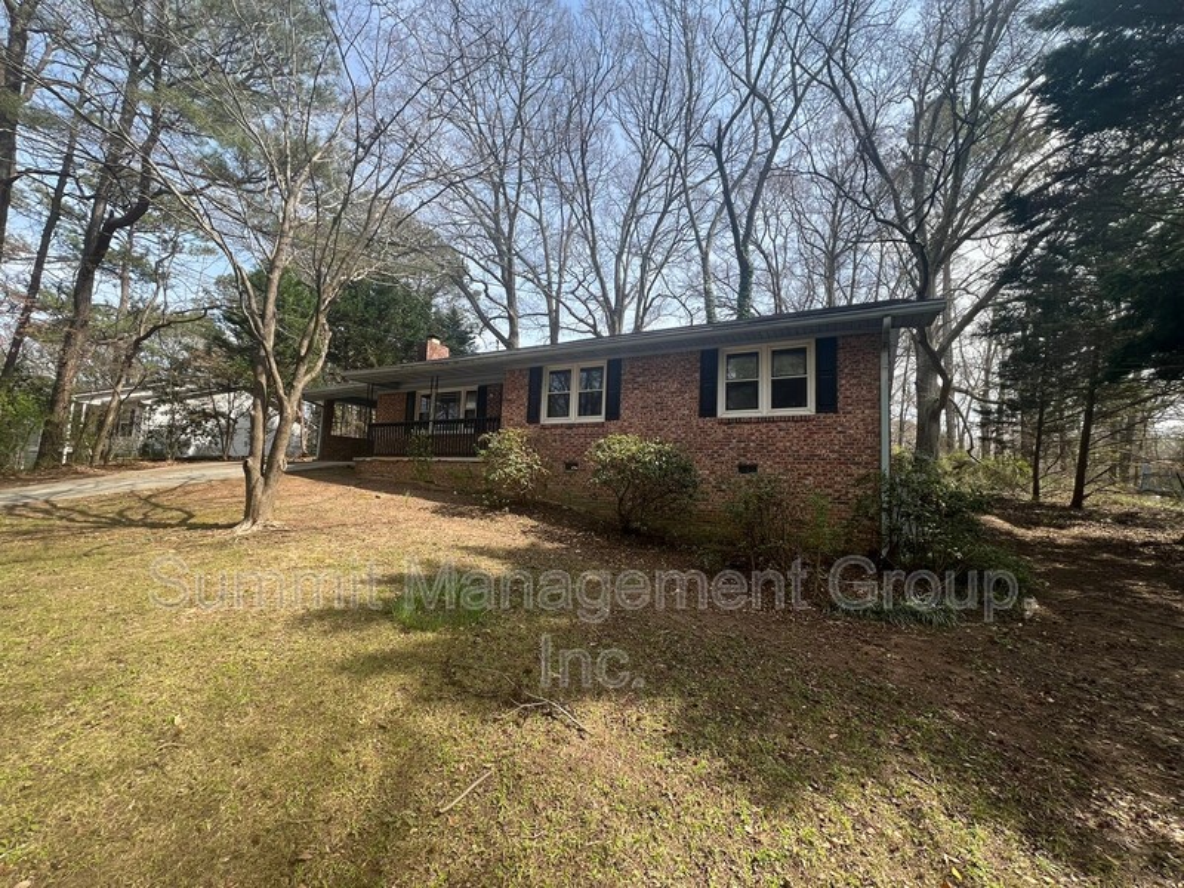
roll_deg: -2.2
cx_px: 592
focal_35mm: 13
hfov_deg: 106.2
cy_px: 444
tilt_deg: +4.9
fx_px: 445
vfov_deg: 89.9
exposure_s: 1/350
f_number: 1.8
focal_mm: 1.57
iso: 32
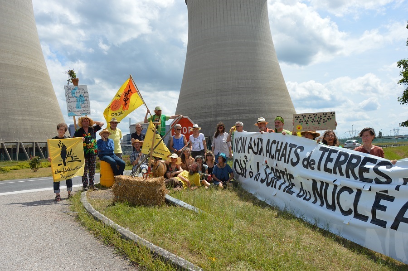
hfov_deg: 59.5
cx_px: 204
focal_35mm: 32
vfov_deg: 41.6
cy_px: 136
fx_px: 357
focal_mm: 21
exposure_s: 1/320
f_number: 9
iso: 100
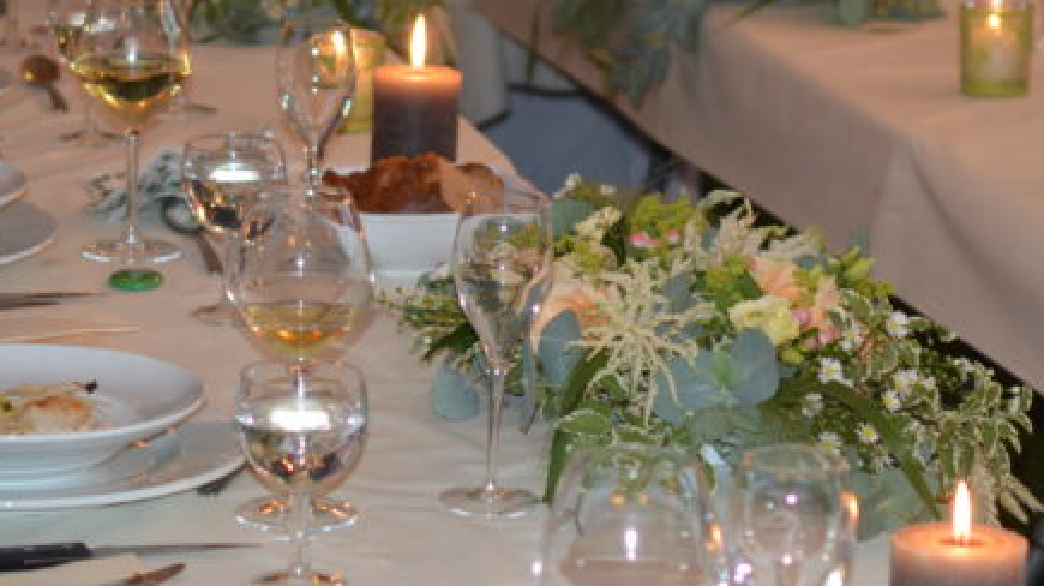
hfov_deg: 14.5
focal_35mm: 148
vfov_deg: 8.2
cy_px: 234
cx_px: 658
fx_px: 4094
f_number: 2.8
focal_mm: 40
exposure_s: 1/60
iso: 400
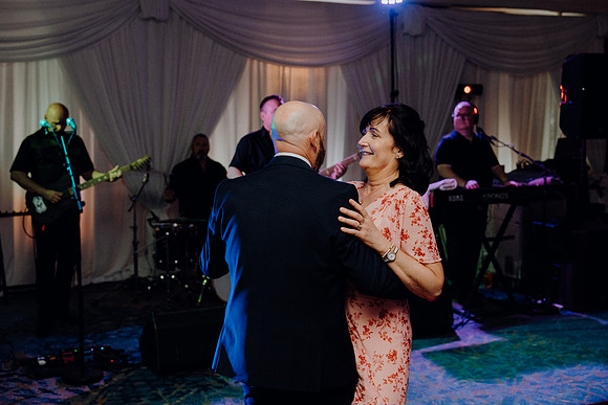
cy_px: 202
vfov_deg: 27.5
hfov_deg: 40.3
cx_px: 304
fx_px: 828
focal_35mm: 49
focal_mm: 49
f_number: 3.5
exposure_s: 1/200
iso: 2500
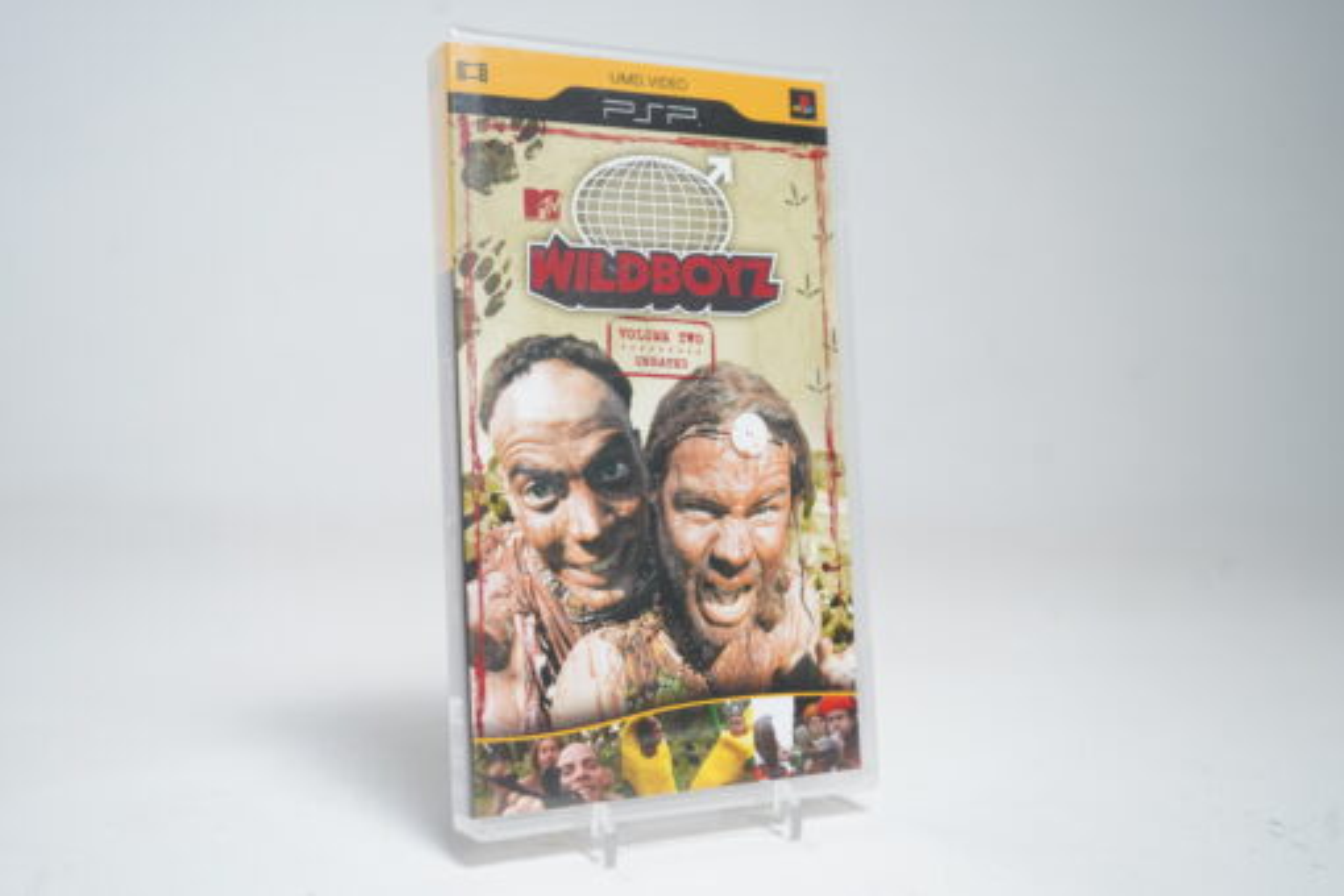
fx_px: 1419
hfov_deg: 50.7
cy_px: 448
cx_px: 672
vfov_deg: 35.1
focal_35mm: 38
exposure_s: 1/40
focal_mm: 38
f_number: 5
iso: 800
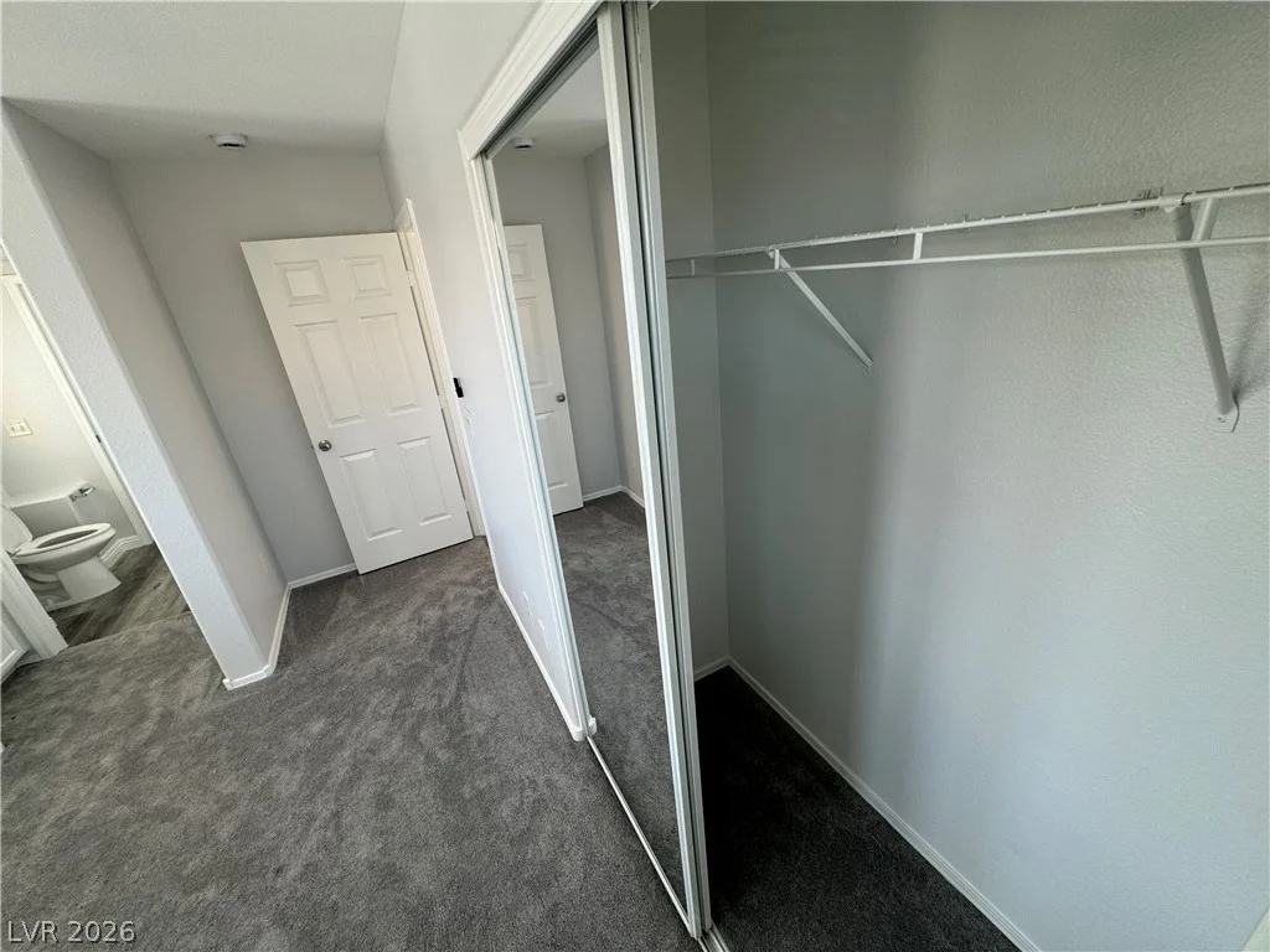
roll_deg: +5.9
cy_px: 476
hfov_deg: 102.1
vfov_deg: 85.7
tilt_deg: -22.8
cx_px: 635
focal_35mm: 14
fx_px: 514
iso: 64
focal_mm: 2.22
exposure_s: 1/120
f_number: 2.2
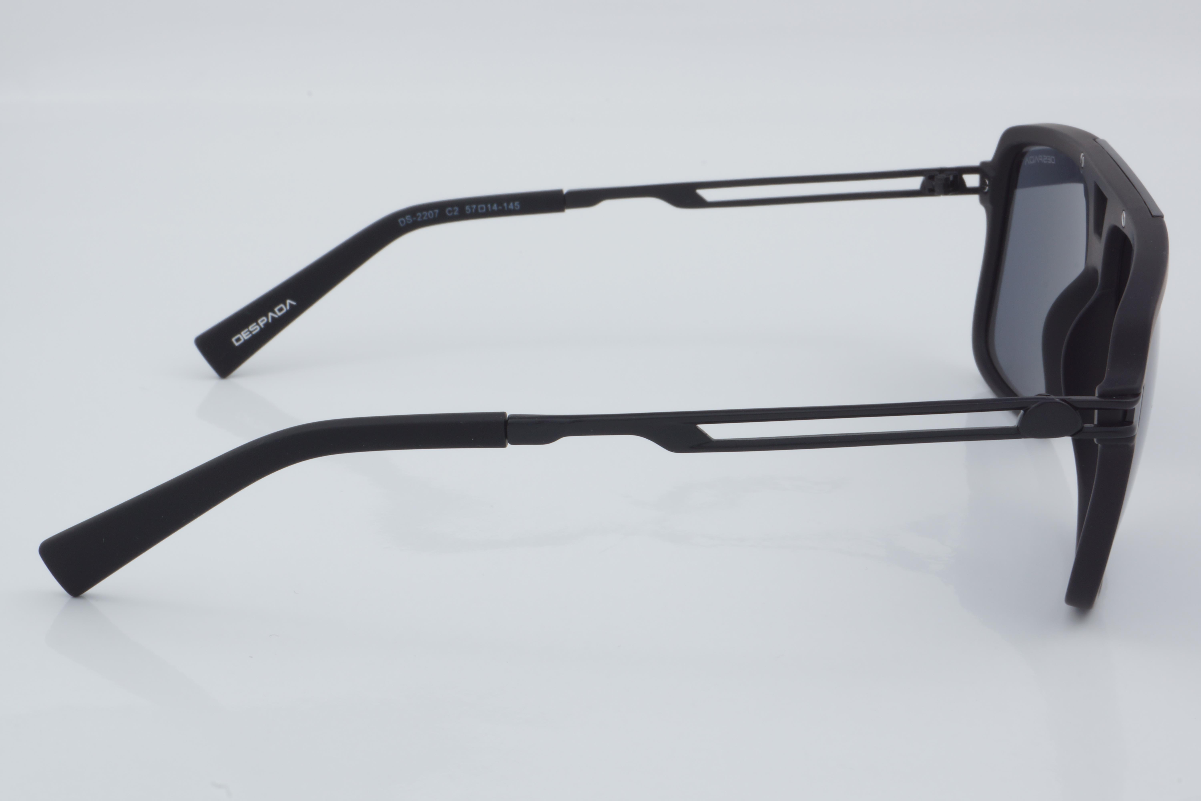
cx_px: 600
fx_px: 2502
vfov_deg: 18.2
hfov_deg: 27.0
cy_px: 400
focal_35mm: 75
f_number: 32
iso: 100
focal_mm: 50
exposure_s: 1/4
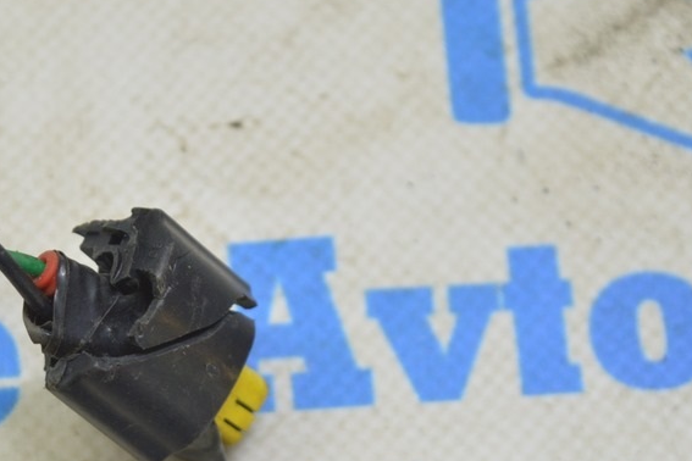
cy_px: 321
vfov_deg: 9.2
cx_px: 110
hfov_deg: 13.7
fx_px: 2862
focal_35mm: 149
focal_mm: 55
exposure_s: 1/20
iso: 400
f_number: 5.6
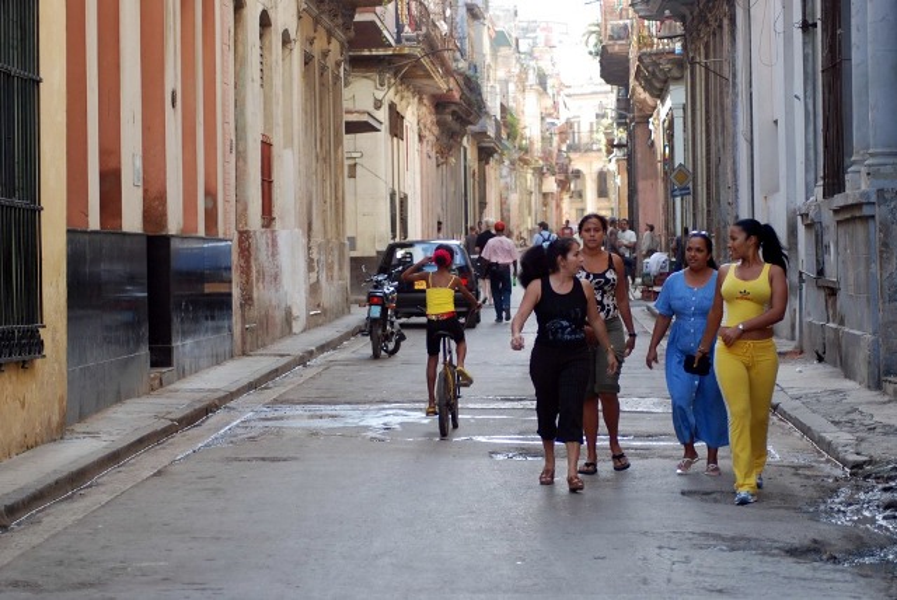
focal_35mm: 105
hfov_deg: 19.4
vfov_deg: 13.1
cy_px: 300
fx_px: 2619
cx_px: 448
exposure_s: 1/125
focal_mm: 70
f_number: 4
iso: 250
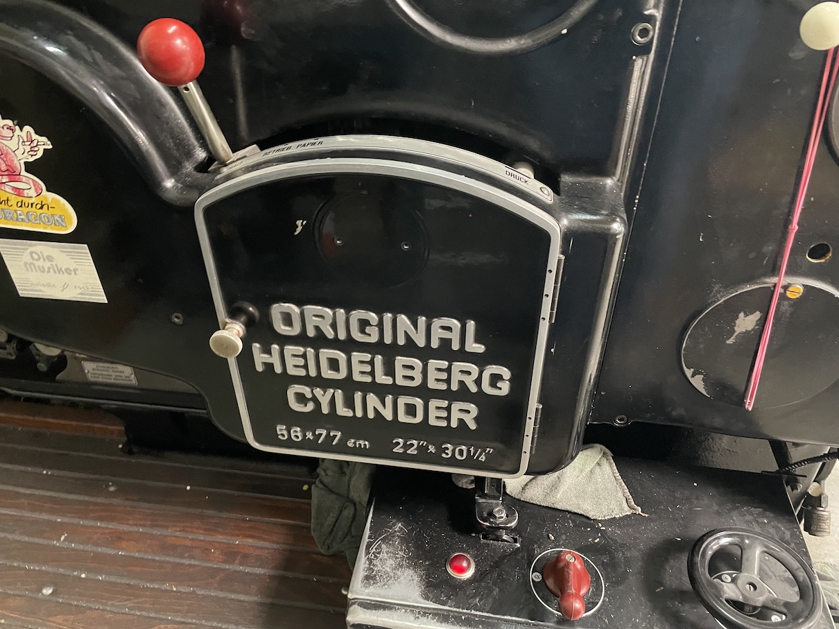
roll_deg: +0.9
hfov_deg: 67.3
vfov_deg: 53.0
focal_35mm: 26
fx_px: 630
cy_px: 314
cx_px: 420
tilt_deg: -36.6
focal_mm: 4.2
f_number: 1.6
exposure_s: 1/25
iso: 640
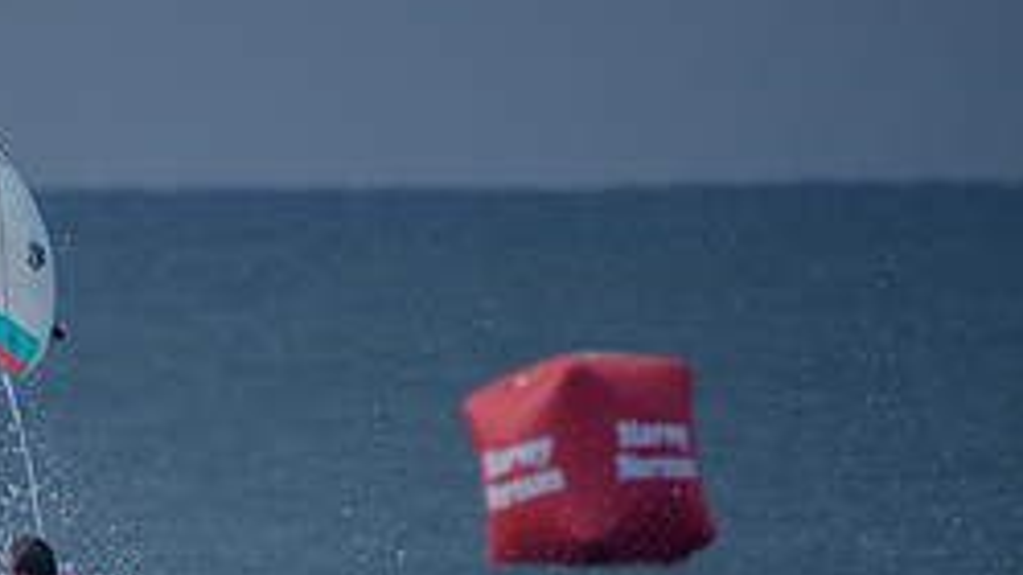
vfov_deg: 1.0
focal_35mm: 1241
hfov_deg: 1.7
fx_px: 33660
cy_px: 688
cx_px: 152
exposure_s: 1/2000
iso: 280
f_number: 5.6
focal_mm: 500
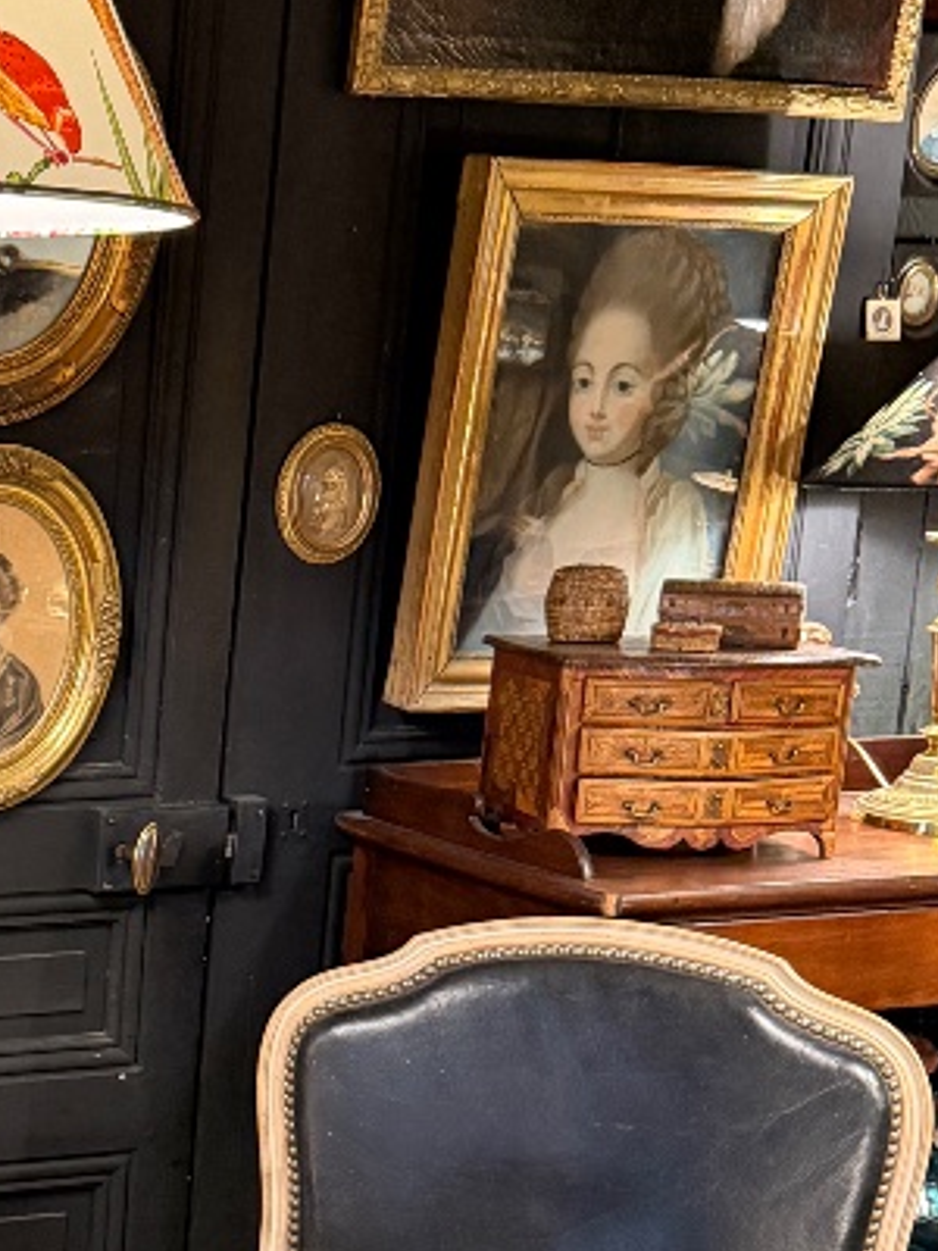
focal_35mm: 72
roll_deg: -1.4
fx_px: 2601
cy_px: 957
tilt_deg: -12.3
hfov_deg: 18.7
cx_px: -338
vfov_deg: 26.6
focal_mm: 6.76
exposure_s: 1/50
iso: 640
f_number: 1.78
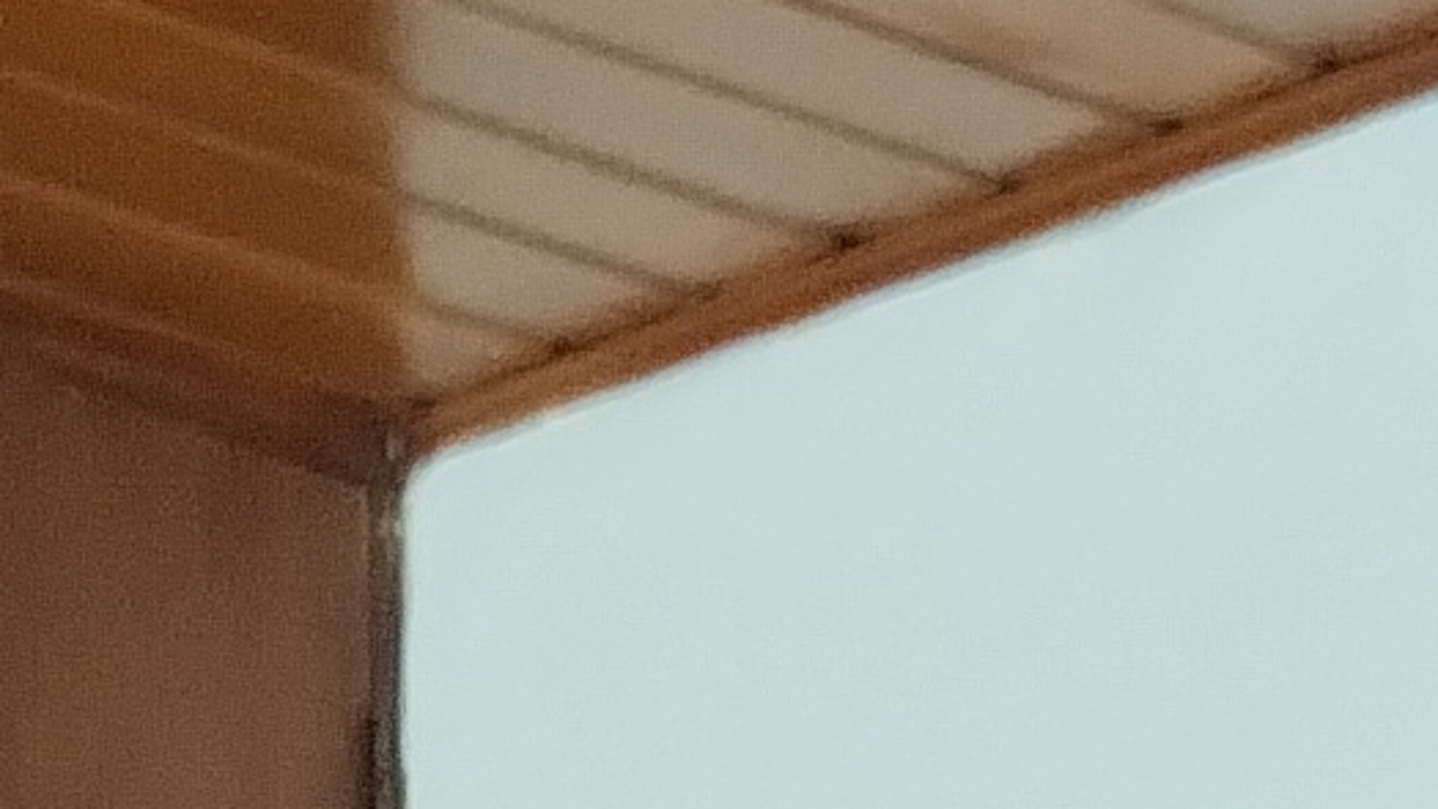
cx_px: -1282
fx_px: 9077
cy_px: 3919
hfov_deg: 8.6
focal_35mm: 238
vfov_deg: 4.4
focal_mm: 4.27
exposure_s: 1/30
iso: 259
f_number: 1.8
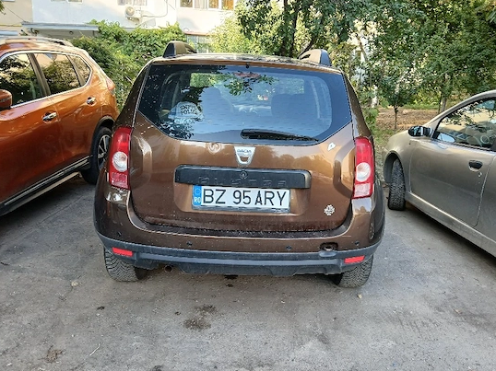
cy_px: 204
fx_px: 415
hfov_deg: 61.6
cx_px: 265
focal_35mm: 29
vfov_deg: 48.1
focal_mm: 3.98
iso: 25
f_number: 1.8
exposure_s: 1/50.3
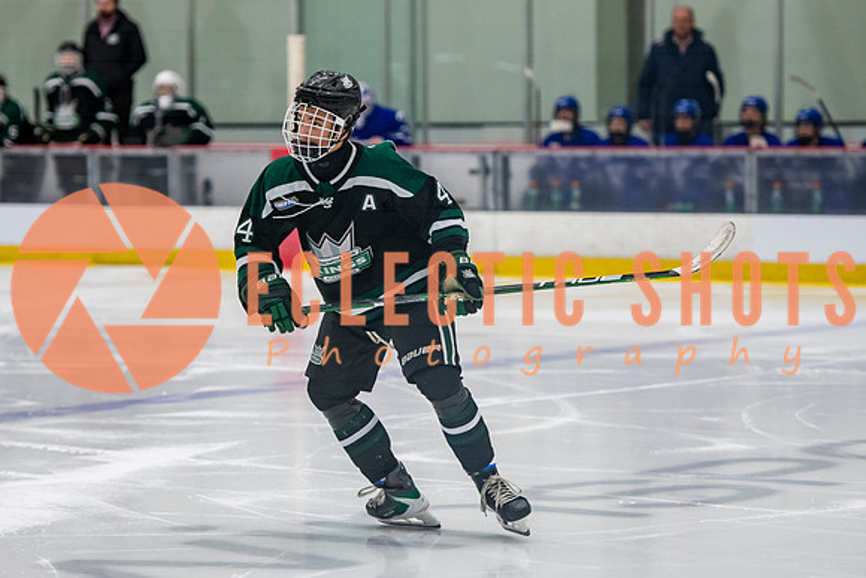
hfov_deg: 12.2
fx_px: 4064
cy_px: 267
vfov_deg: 8.1
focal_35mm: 169
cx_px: 384
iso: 2000
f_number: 3.2
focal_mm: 122
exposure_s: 1/640
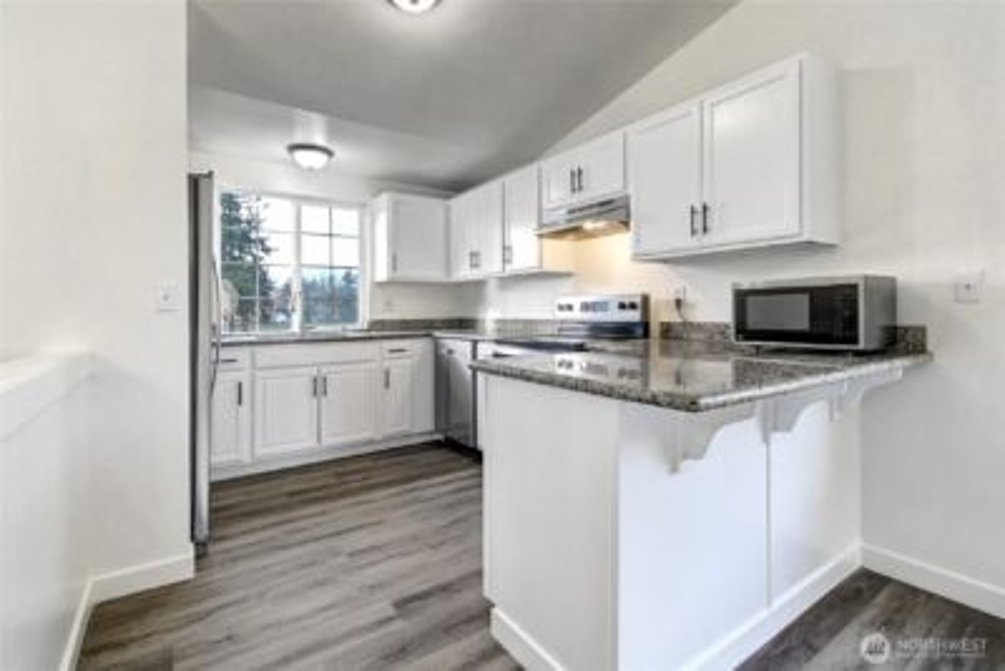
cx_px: 502
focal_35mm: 15
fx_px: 419
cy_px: 336
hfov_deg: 100.4
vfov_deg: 77.4
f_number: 11
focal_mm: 10
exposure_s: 1/13
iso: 3200
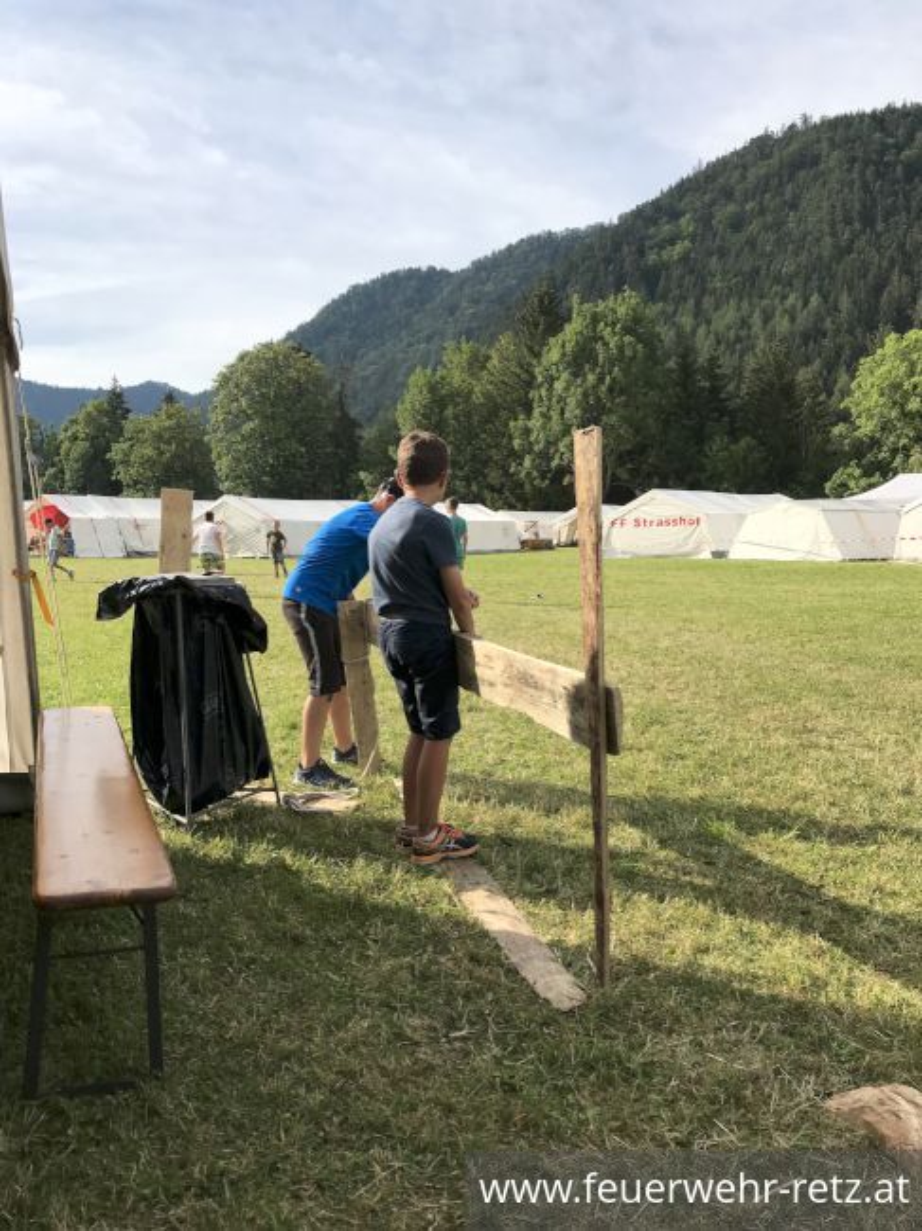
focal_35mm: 28
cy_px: 616
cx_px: 461
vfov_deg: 63.5
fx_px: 995
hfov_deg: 49.7
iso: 20
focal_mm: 3.99
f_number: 1.8
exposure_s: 1/2519
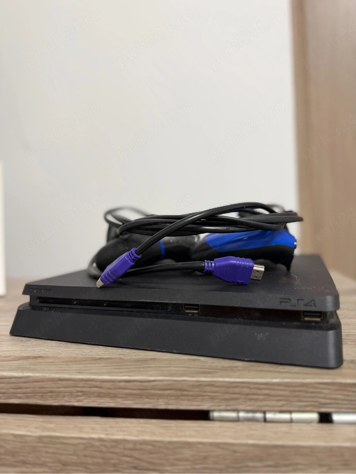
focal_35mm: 24
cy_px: 237
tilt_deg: -2.2
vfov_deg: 71.6
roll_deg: +2.5
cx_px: 178
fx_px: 329
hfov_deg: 56.8
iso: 160
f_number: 1.78
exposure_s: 1/50
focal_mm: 6.76
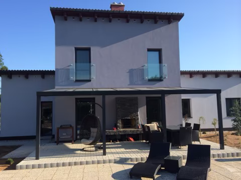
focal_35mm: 30
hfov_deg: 60.0
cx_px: 120
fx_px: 209
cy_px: 90
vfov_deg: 46.8
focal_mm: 4.12
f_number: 2.2
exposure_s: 1/1109
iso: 32
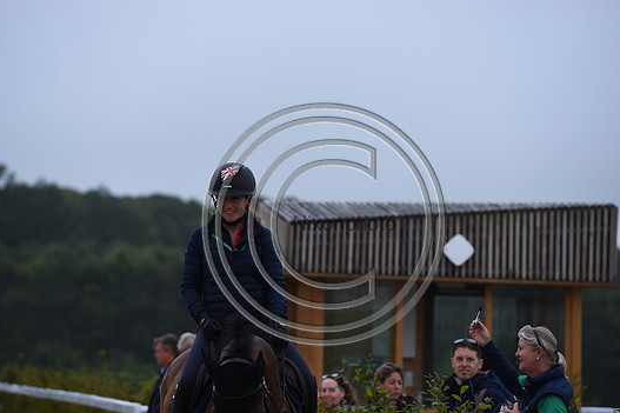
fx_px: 3787
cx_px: 311
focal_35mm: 220
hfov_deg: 9.4
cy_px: 208
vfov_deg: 6.2
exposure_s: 1/800
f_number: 5
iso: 250
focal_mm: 200
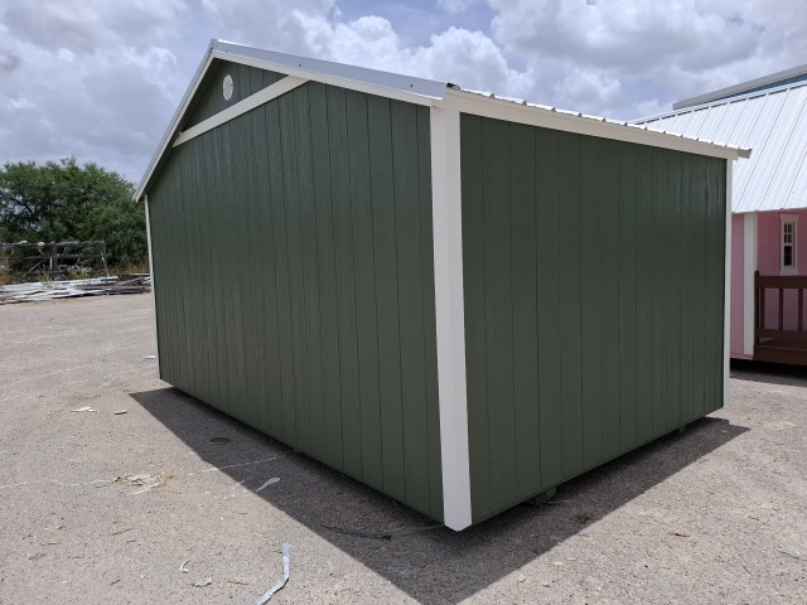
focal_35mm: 23
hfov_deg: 73.9
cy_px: 302
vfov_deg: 58.9
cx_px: 404
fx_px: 536
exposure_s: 1/3559
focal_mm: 5.54
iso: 50
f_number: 1.8
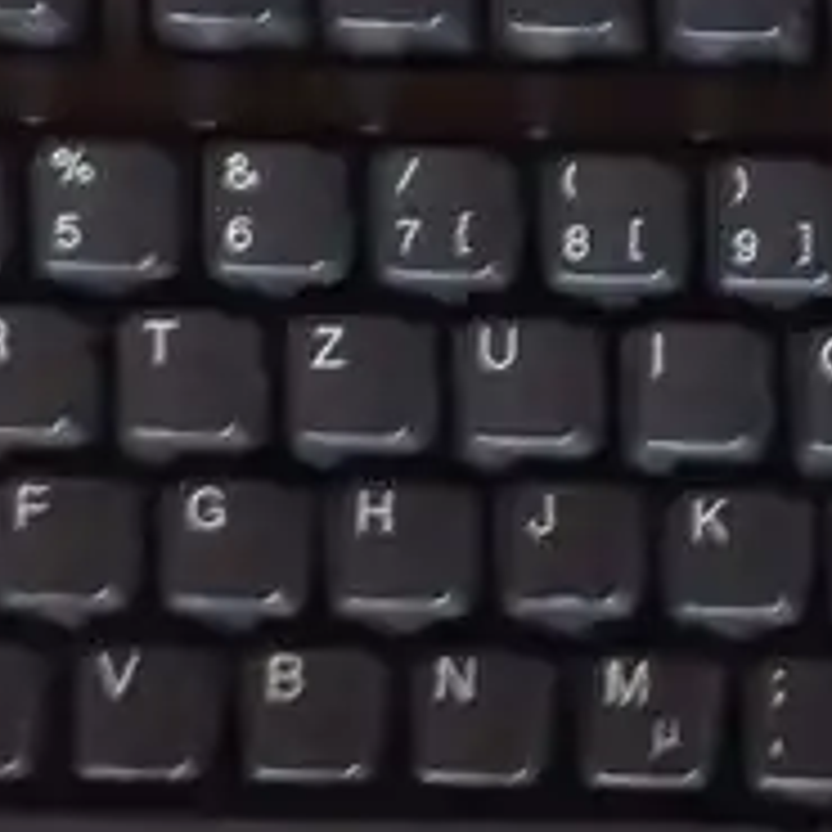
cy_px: 499
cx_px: 1241
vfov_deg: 10.5
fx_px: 4541
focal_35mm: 167
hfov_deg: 10.1
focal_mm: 4.28
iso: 80
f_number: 2.4
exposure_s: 1/15
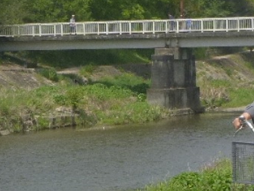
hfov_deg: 15.7
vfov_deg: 11.8
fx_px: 917
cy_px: 64
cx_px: 190
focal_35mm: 125
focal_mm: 7.3
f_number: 4.6
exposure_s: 1/500
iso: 100
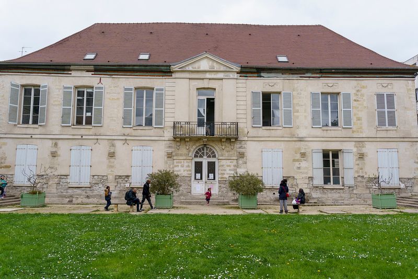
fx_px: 333
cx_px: 209
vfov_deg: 45.5
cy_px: 140
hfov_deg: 64.3
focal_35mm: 29
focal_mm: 28
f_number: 4.5
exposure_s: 1/800
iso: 400
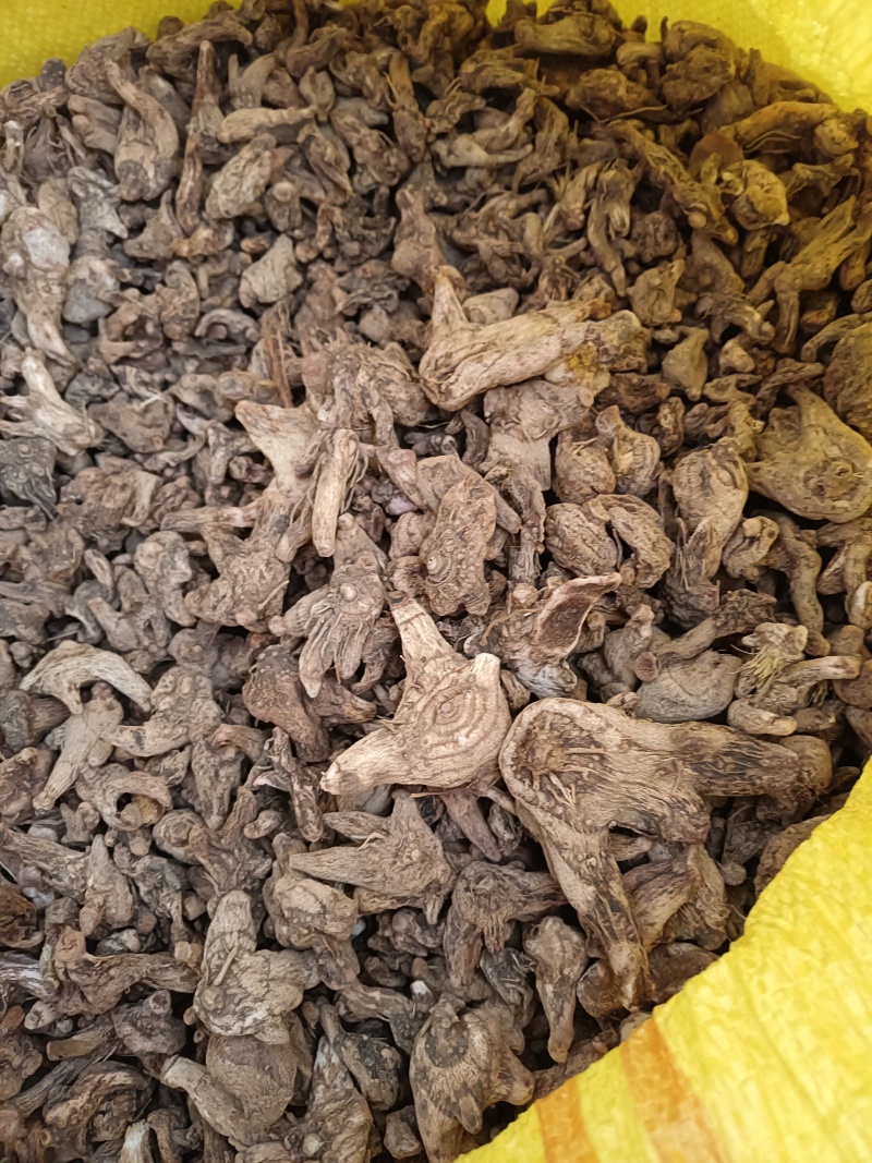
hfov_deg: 53.1
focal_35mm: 26
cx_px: 436
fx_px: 873
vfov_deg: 67.3
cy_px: 582
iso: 1359
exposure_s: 1/20
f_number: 1.8
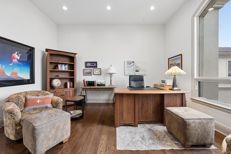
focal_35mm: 14
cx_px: 116
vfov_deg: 81.3
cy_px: 77
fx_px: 90
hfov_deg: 104.2
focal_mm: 14
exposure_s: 1/30
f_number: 9
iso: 640
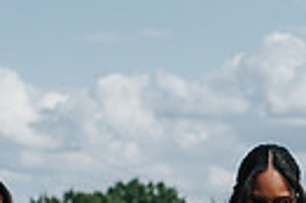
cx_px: 520
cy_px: 317
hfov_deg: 7.6
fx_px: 2233
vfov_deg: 5.2
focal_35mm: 263
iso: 100
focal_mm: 50
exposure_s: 1/1600
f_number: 3.2
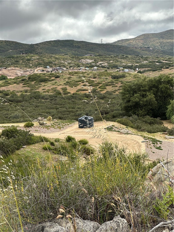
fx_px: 516
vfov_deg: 25.3
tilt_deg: -5.0
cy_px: 116
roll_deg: +3.9
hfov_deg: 19.1
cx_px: 87
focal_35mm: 77
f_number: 2.8
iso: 32
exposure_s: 1/389
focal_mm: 9
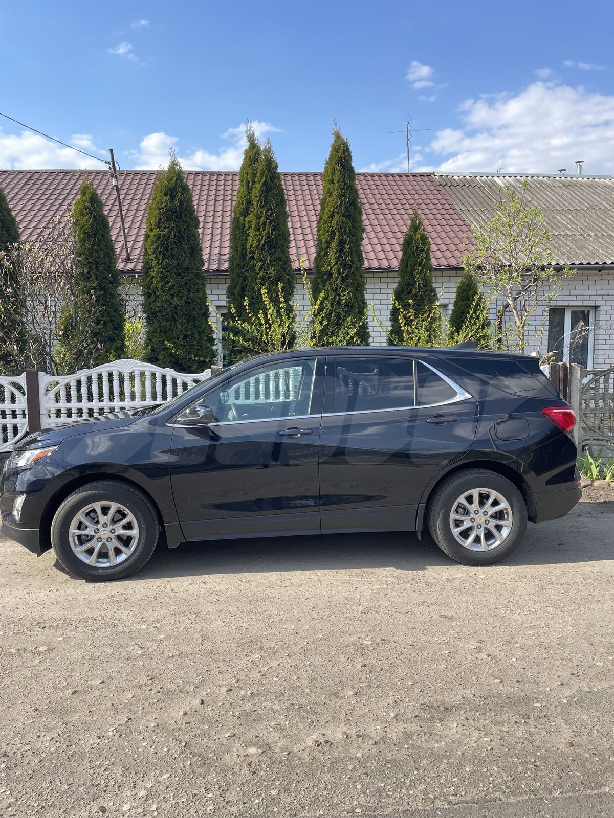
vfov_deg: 67.3
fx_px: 615
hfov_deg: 53.1
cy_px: 409
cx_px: 307
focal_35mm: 26
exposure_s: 1/739
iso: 32
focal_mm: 4.2
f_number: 1.6
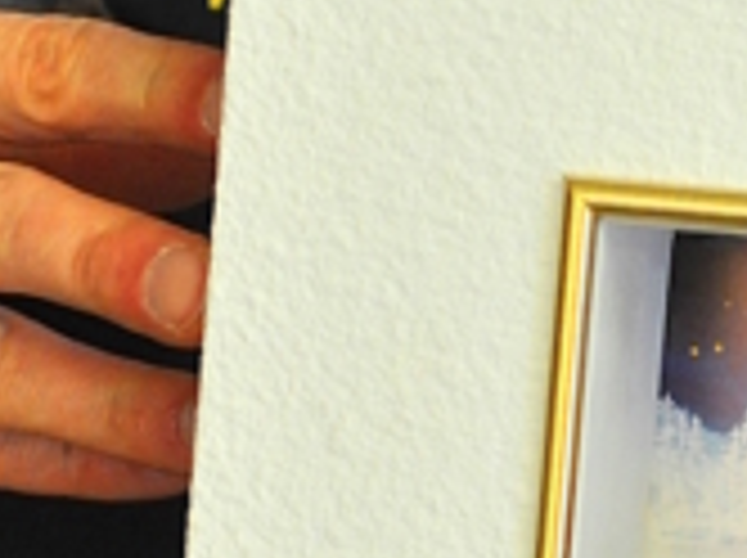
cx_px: 1042
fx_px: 7650
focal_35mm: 355
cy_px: 666
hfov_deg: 5.5
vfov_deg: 4.2
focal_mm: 58
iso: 800
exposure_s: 1/250
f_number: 4
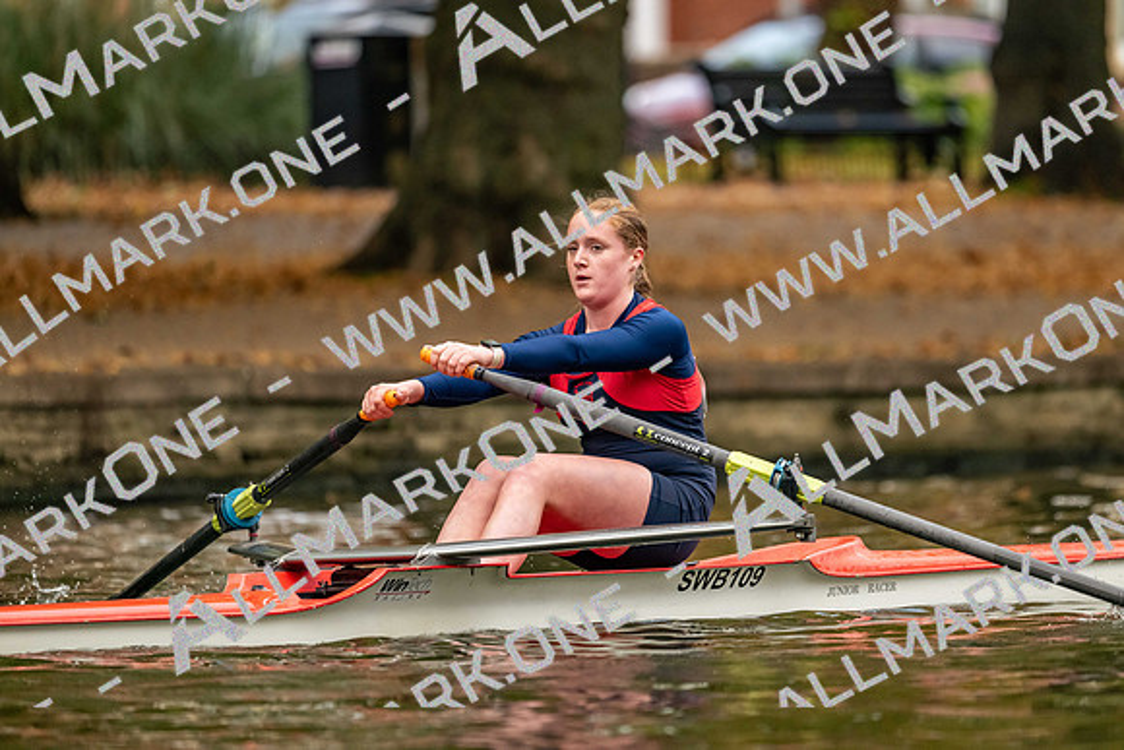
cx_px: 562
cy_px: 375
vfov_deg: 3.4
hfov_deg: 5.2
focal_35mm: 400
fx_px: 12491
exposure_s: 1/2500
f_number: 4.5
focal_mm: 400
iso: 3600
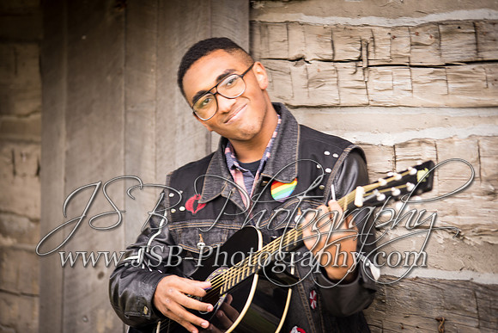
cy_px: 166
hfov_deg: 14.7
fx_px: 1937
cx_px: 249
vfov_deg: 9.8
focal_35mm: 140
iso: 200
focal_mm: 140
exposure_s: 1/30
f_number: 2.8
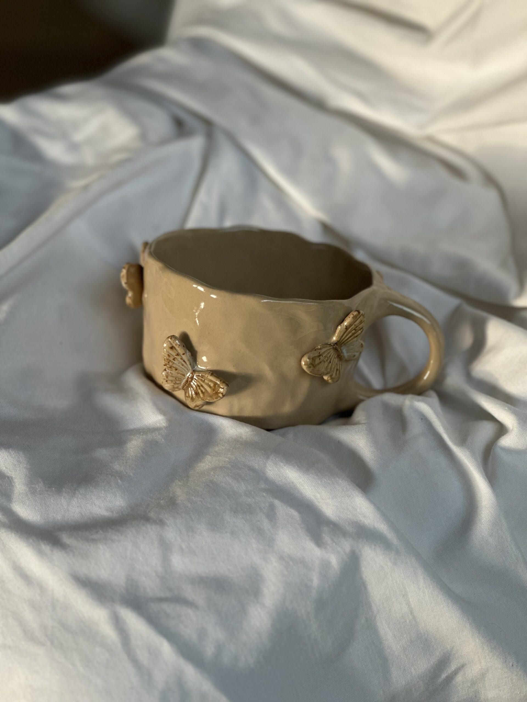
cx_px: 264
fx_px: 1563
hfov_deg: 19.1
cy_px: 351
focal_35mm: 77
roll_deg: -1.3
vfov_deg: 25.3
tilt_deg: -43.9
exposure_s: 1/121
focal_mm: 9
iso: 125
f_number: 2.8
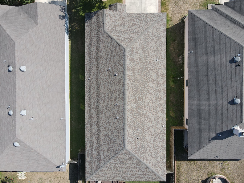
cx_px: 122
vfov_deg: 56.8
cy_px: 92
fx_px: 169
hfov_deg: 71.6
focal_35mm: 24
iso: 100
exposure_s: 1/350
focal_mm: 4.5
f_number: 2.8
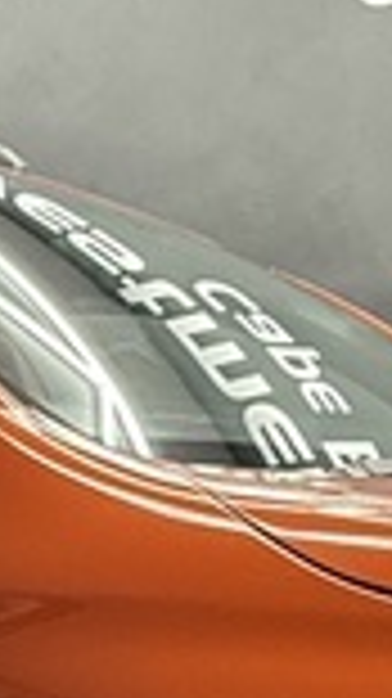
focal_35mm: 101
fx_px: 1869
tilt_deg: -9.8
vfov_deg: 19.1
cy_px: 982
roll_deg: +0.8
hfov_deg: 12.0
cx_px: 203
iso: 400
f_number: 2.2
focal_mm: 2.22
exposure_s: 1/50
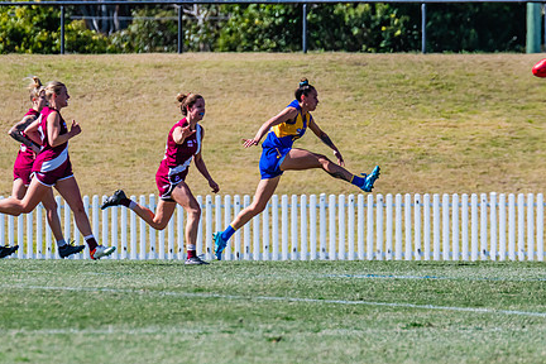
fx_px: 10297
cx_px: 304
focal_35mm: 679
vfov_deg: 2.0
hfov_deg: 3.0
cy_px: 176
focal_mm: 420
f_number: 10
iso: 800
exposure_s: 1/1600
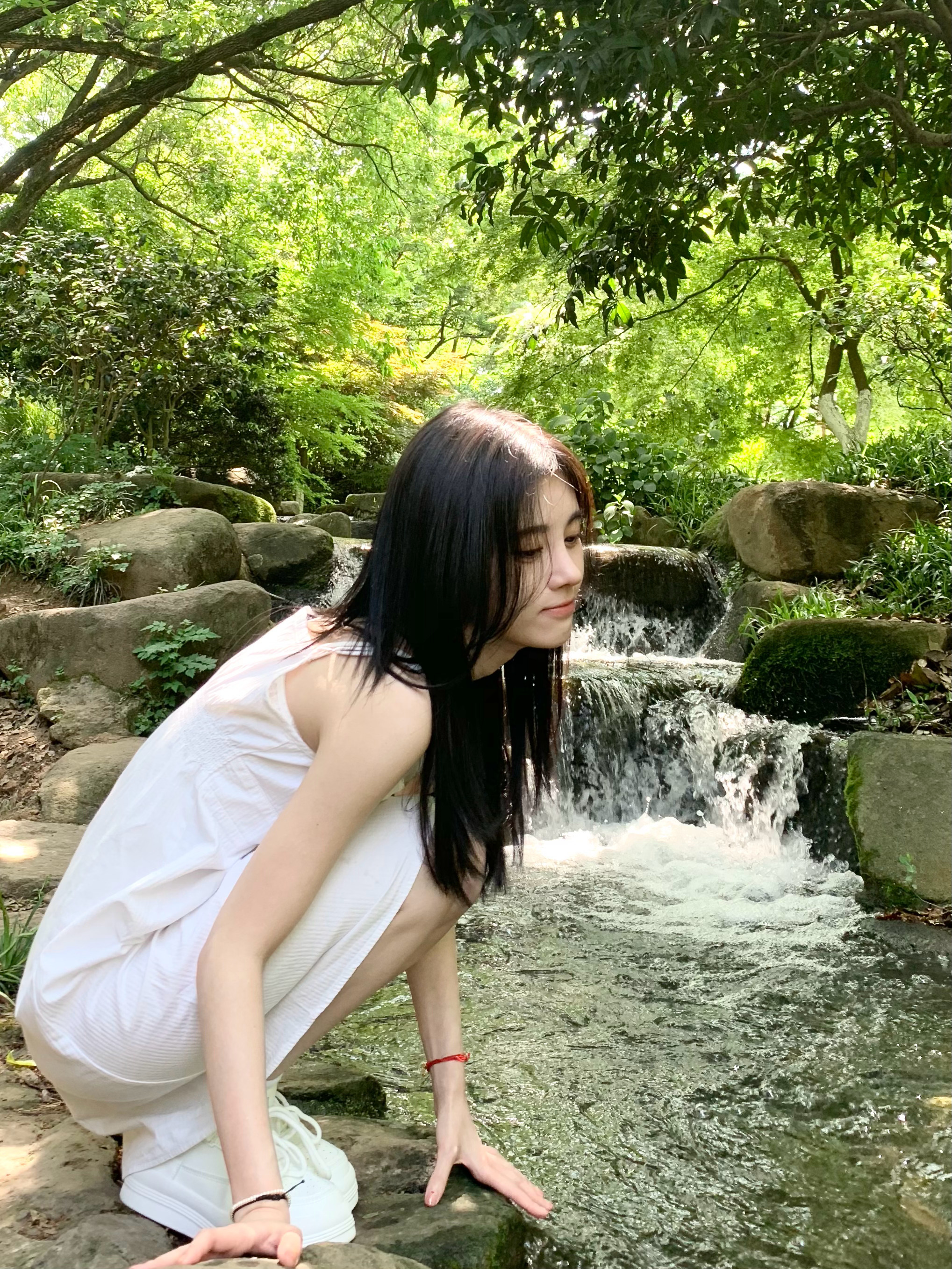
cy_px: 634
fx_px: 953
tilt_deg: +9.3
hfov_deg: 53.1
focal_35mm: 26
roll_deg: -1.8
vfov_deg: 67.3
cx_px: 476
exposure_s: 1/121
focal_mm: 4.25
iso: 64
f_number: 1.8
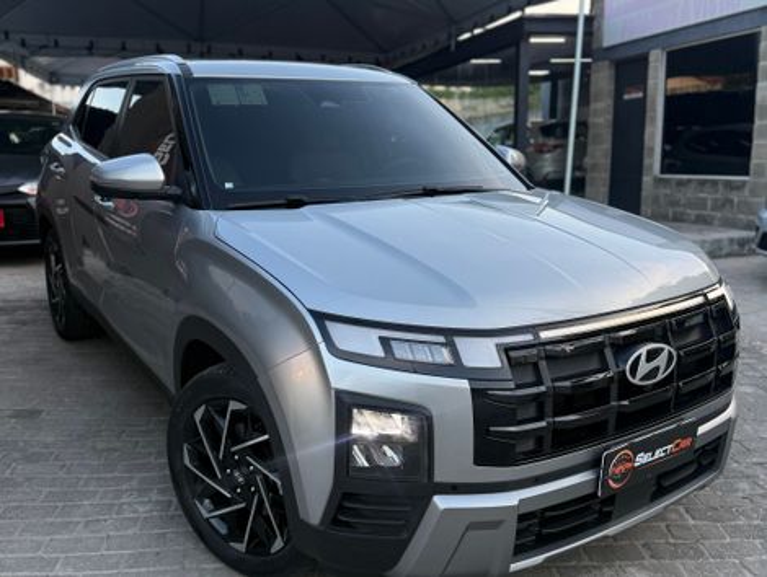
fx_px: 533
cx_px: 384
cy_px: 288
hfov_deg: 71.5
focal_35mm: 24
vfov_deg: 56.9
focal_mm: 6.76
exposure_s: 1/336
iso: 100
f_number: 1.78
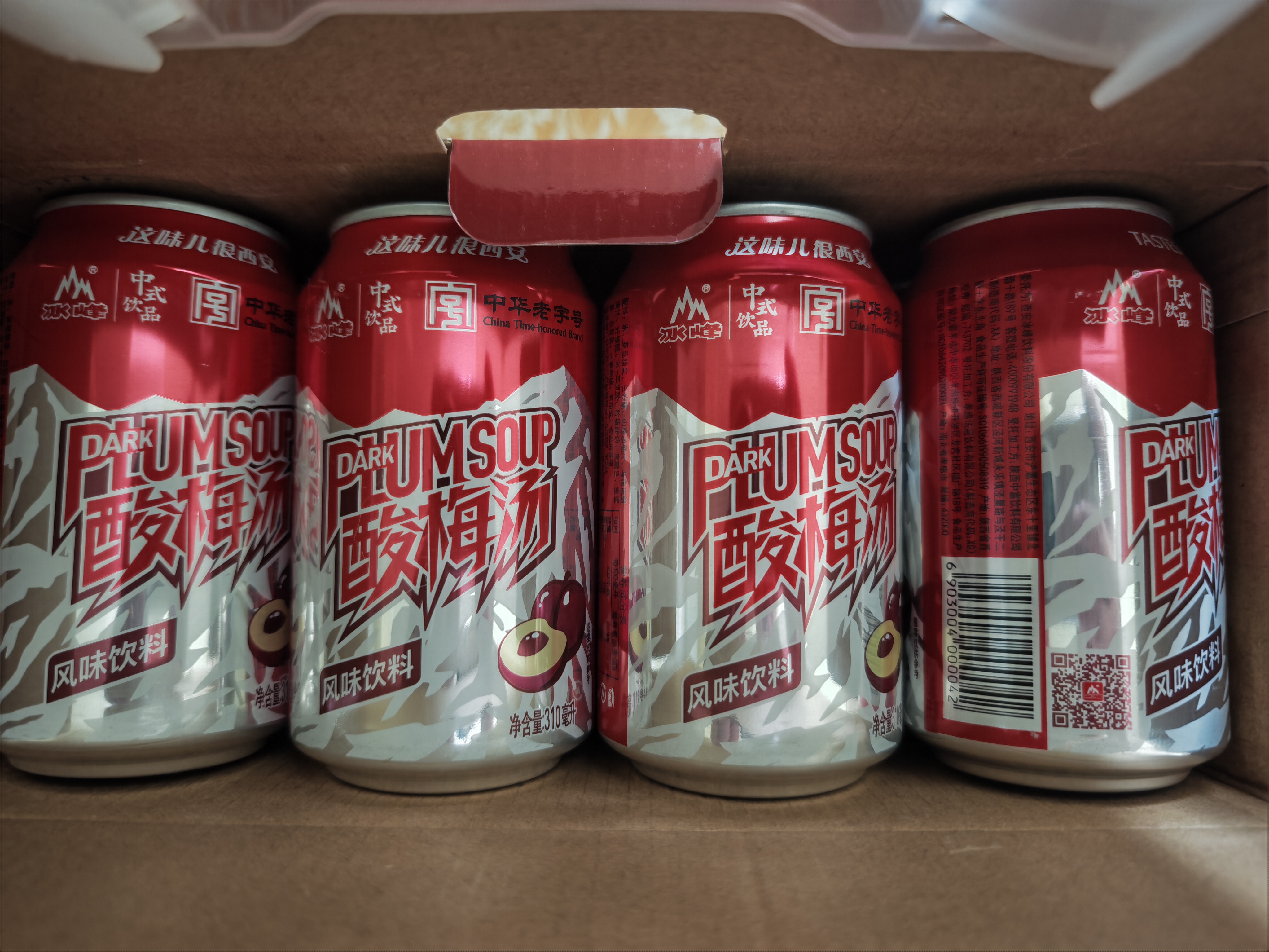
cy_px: 476
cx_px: 634
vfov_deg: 58.9
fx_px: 843
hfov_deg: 73.9
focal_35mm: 23
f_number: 1.6
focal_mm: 6.55
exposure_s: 1/14
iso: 500
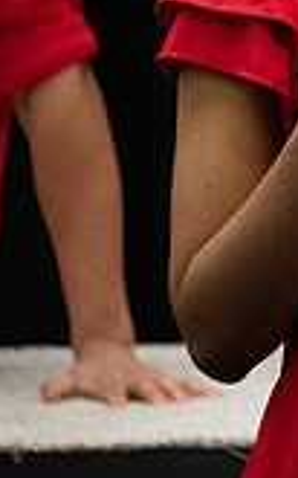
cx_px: 830
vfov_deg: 2.9
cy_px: -64
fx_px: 9533
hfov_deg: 1.8
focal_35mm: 733
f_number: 6.3
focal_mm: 205
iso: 8000
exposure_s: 1/125
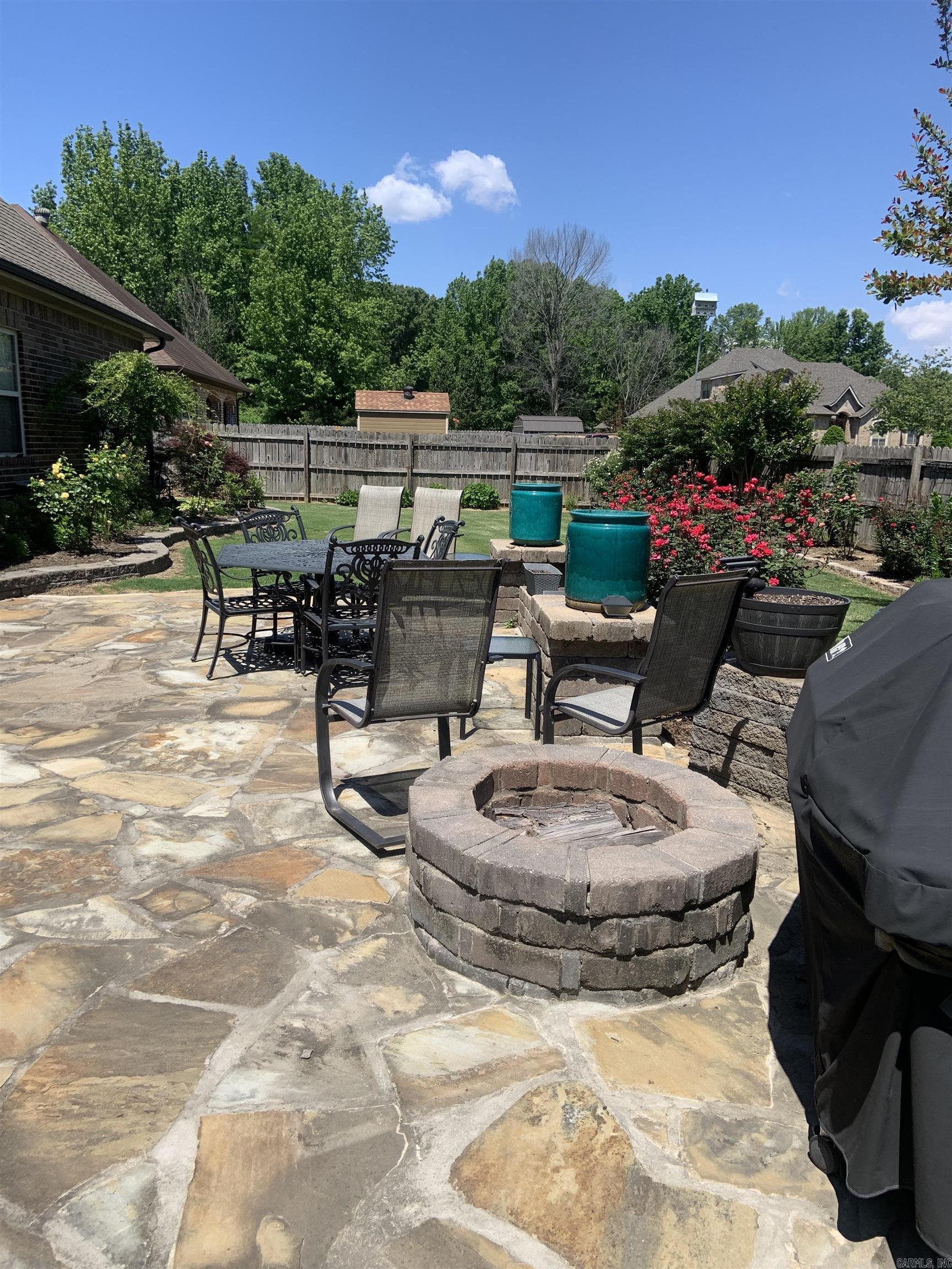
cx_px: 476
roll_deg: -0.1
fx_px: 953
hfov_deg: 53.1
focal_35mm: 26
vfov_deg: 67.3
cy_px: 634
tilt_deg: -10.4
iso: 25
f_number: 1.8
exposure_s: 1/2257
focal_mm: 4.25
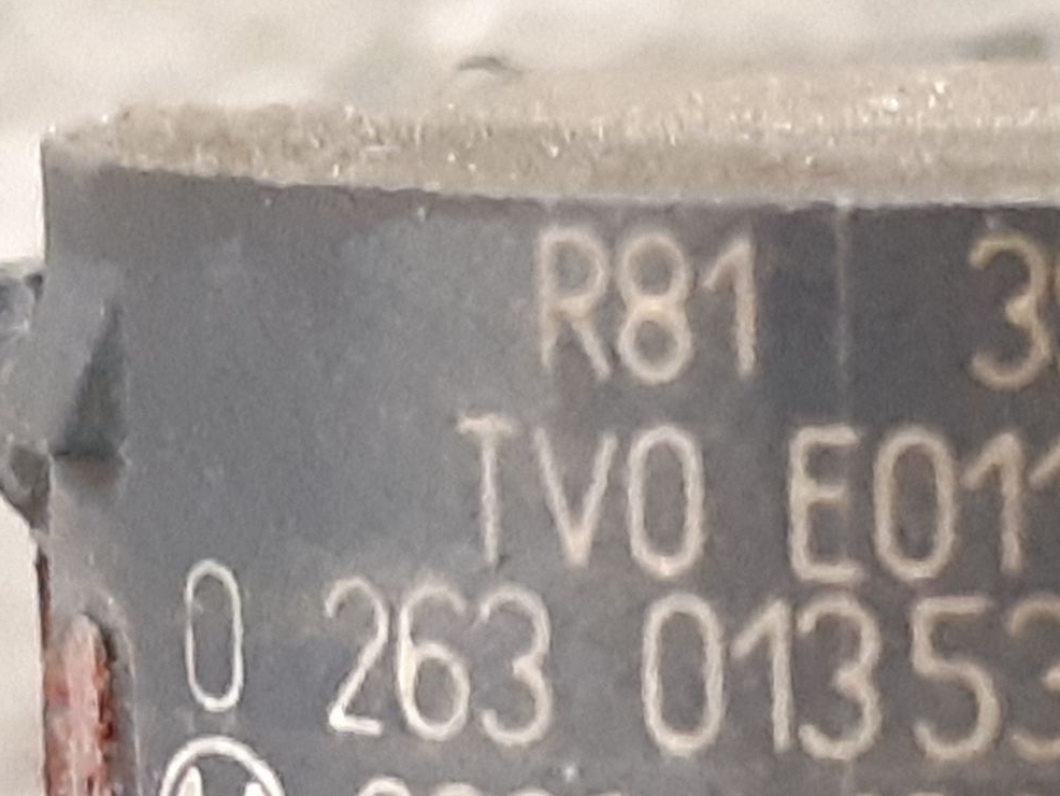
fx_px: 1654
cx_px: 864
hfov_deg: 34.3
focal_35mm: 54
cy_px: 752
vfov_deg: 26.0
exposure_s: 1/25
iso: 320
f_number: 1.7
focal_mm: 3.93
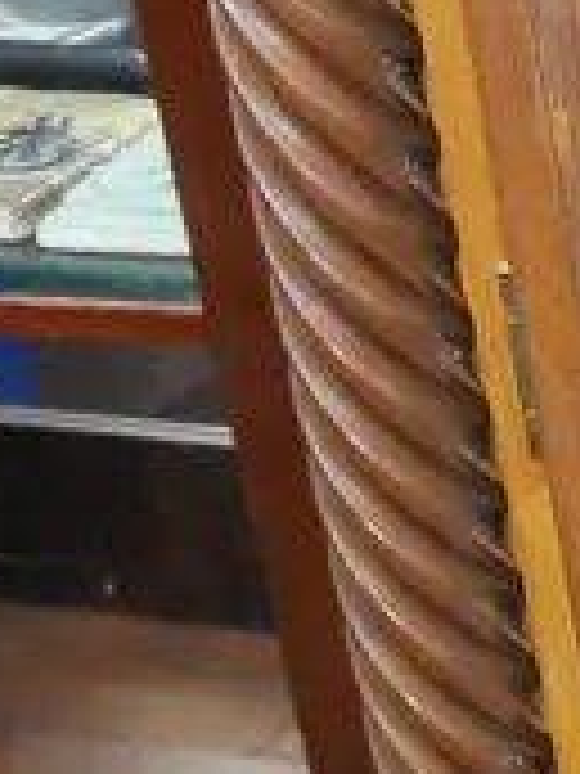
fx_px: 3731
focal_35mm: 167
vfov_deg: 11.4
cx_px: 1481
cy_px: 1125
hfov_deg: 8.1
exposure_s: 1/60
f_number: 4.5
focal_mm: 14
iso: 1600
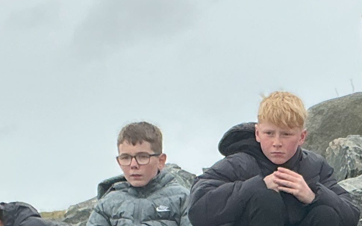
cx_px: 316
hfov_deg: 16.4
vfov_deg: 10.1
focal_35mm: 126
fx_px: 1243
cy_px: 328
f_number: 1.8
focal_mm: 3
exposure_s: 1/855
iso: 25
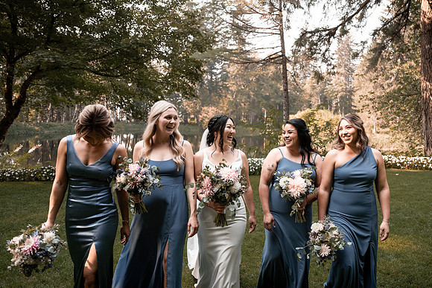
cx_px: 237
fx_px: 316
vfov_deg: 48.9
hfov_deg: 68.5
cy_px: 130
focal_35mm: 26
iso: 250
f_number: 2.8
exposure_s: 1/640
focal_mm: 24
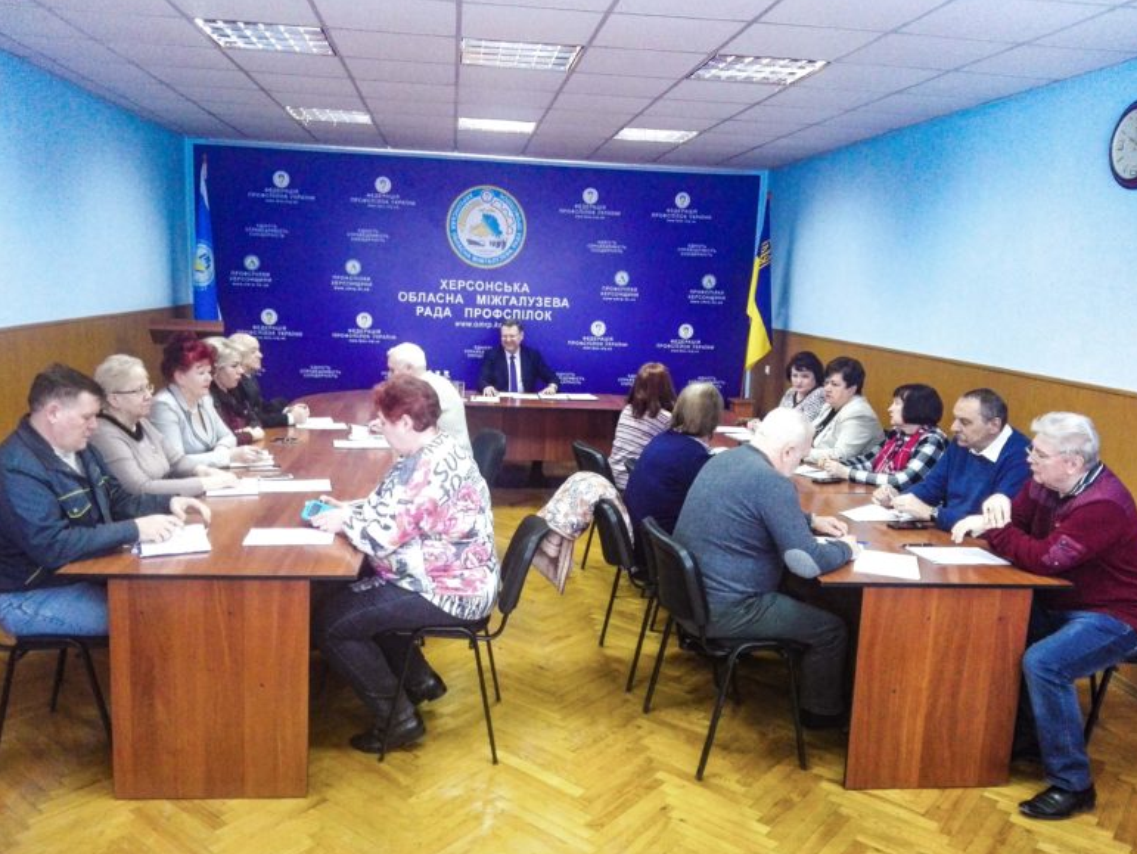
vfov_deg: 49.8
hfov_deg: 63.4
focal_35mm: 28
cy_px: 429
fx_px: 920
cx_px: 565
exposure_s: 1/30
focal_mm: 3.68
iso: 330
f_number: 2
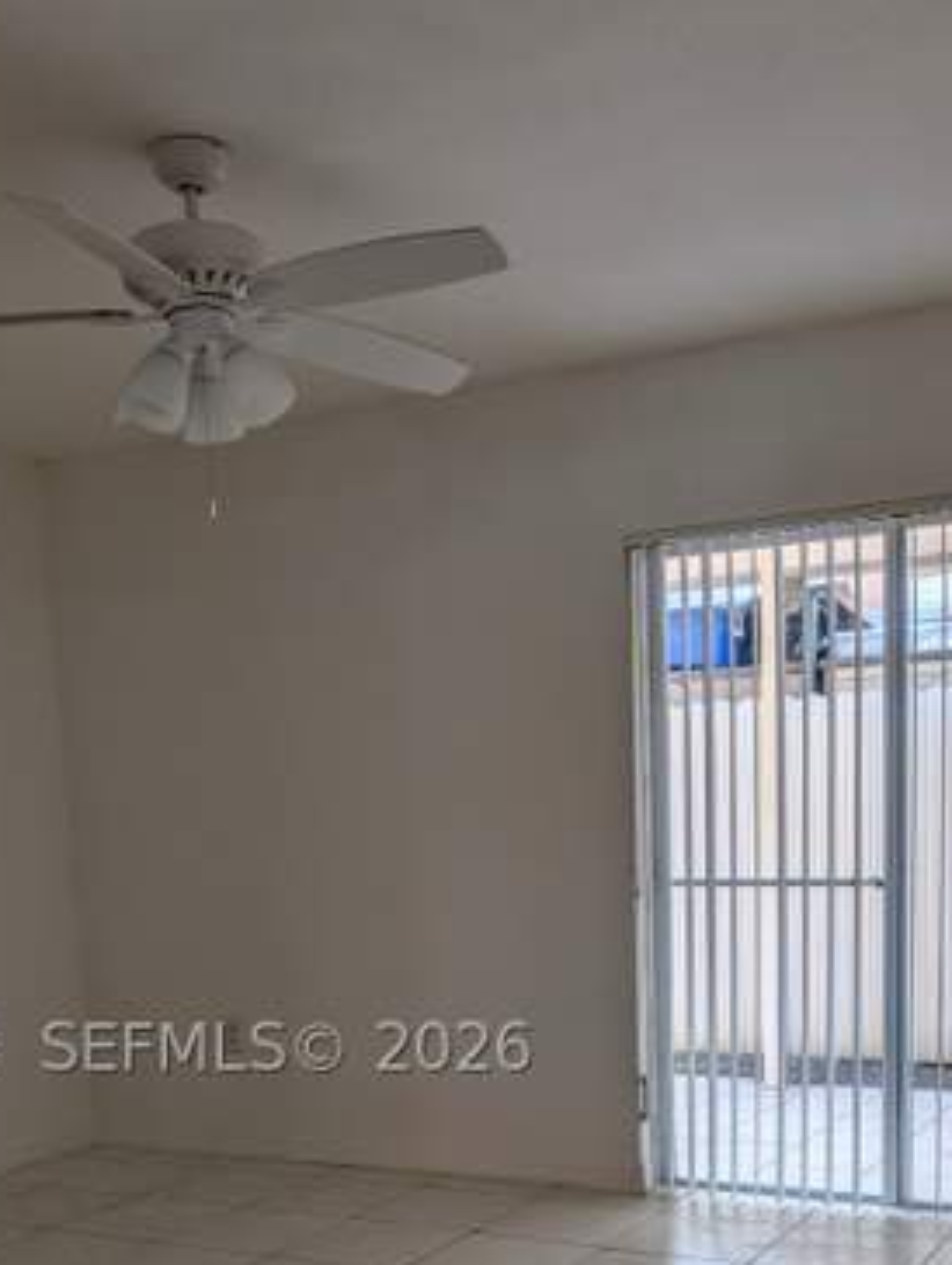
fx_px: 1537
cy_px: 1048
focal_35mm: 42
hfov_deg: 34.4
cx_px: 452
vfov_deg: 42.3
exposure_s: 1/452
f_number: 1.68
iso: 17
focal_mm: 6.9
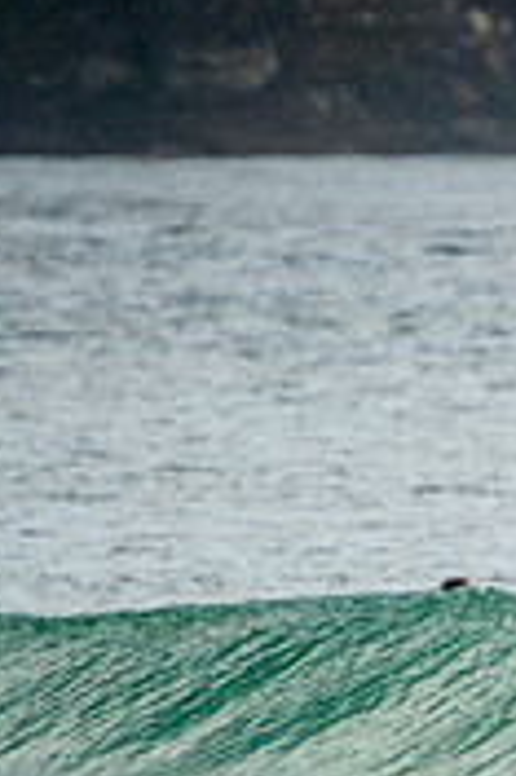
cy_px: 705
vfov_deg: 1.1
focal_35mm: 1813
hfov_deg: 0.8
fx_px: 39053
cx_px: 1247
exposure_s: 1/2000
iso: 800
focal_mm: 400
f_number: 5.6
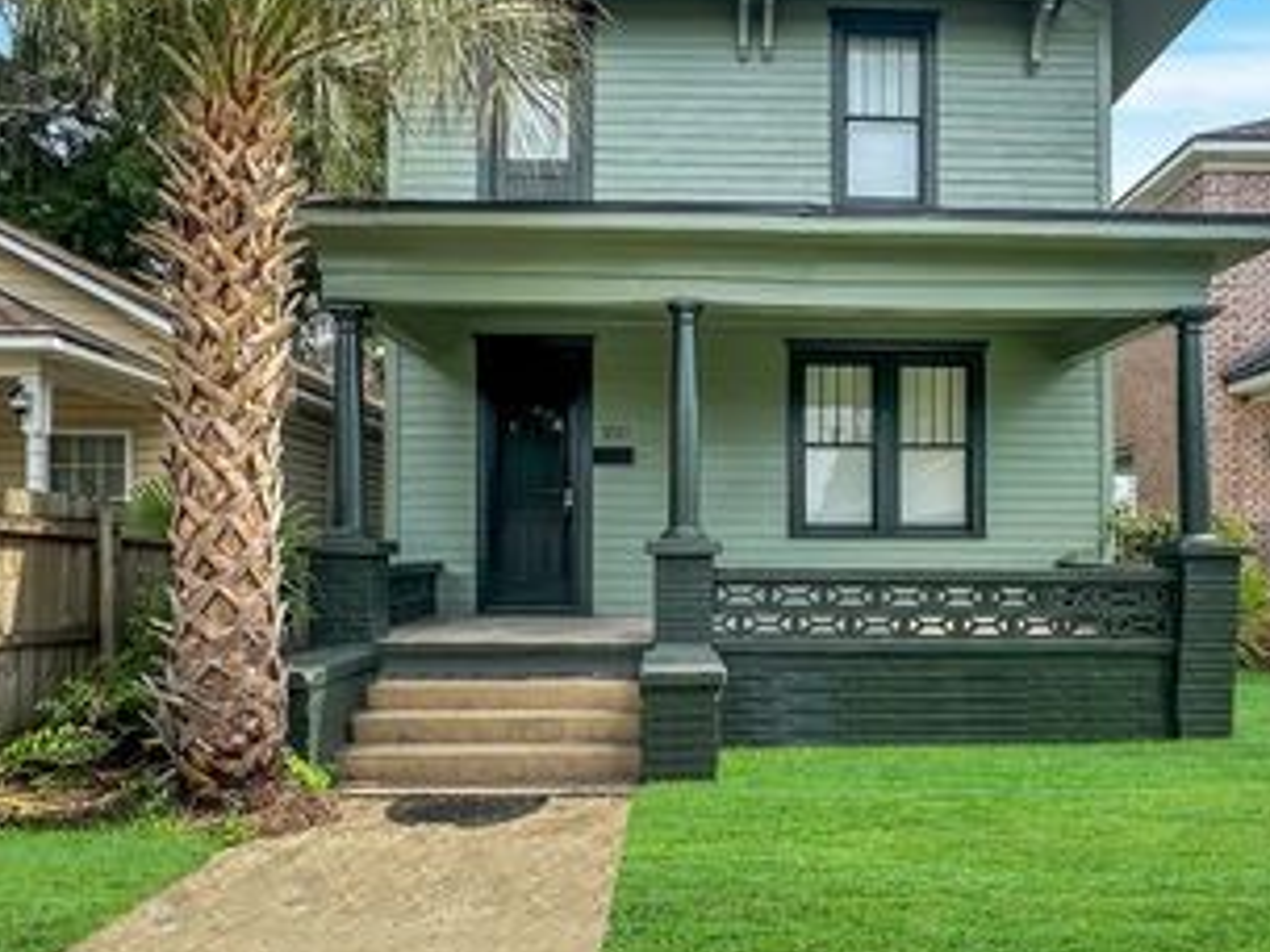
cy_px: 453
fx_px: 844
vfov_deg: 58.9
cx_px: 735
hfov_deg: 73.4
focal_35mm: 23
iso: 40
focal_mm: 2.22
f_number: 2.2
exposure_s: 1/460
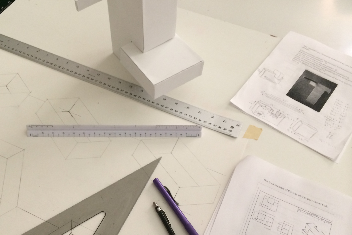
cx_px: 145
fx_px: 362
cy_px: 132
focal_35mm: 37
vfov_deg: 35.9
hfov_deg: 51.6
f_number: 2.2
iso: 160
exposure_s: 1/30
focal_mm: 4.12
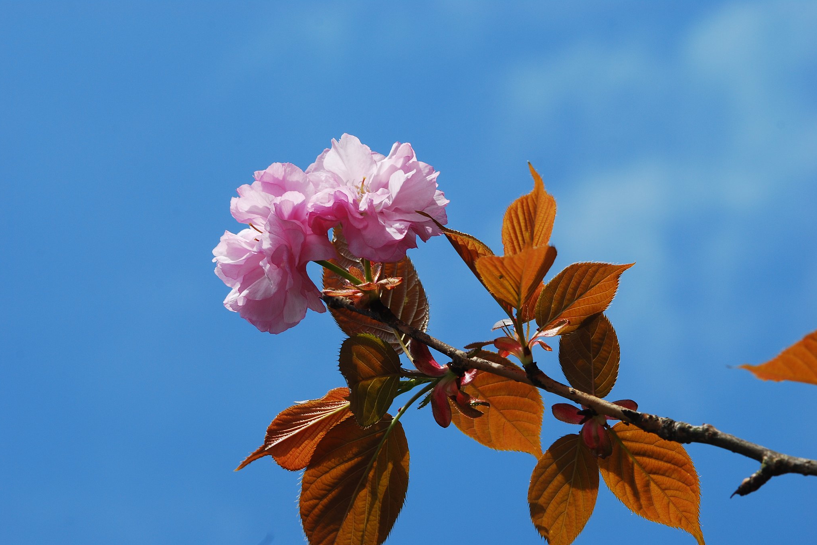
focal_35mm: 159
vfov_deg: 8.7
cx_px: 408
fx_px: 3596
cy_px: 274
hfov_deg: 13.0
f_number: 11
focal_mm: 105
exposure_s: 1/60
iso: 100
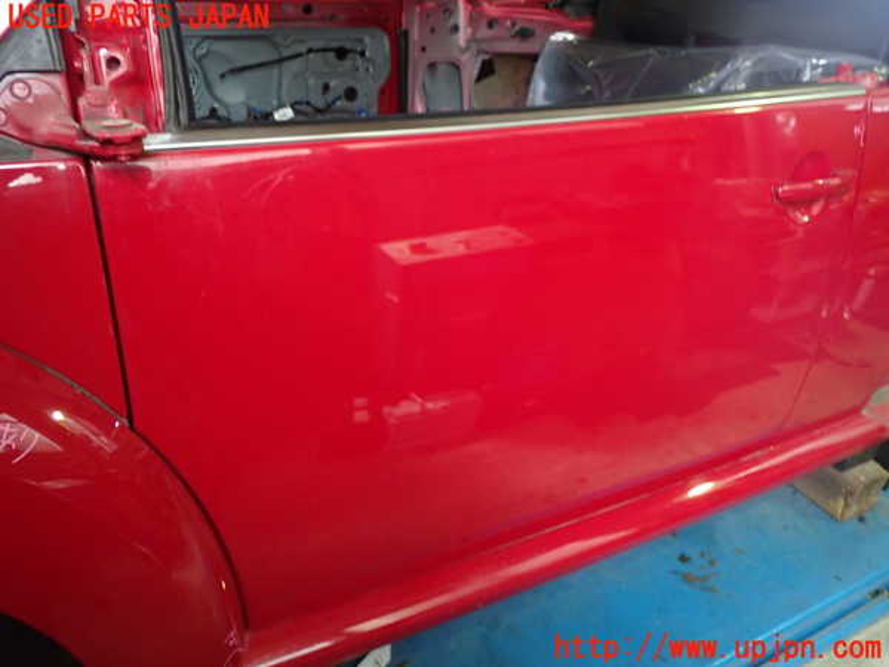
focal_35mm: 30
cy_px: 334
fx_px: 770
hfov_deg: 60.0
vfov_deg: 46.8
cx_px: 444
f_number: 2.3
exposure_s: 1/30
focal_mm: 5.4
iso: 250
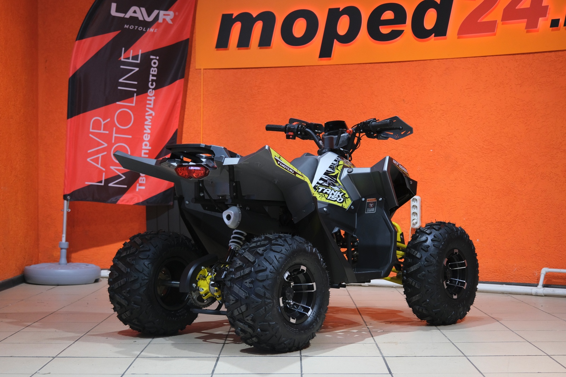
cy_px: 188
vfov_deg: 24.2
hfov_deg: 35.6
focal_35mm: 56
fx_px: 880
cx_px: 283
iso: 1250
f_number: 4
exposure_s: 1/100
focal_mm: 37.6
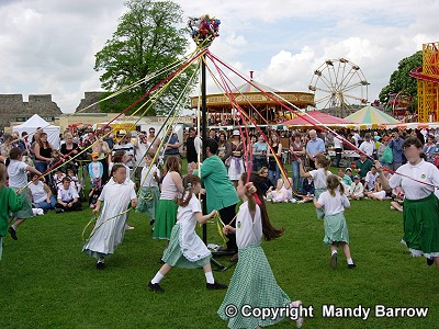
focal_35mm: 38
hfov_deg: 49.0
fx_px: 482
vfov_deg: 37.7
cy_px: 164
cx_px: 220
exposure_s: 1/542
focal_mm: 7.8
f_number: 4.8
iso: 64
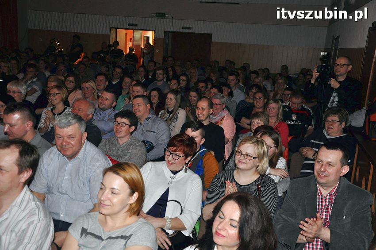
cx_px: 188
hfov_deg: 51.3
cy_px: 125
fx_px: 391
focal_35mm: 38
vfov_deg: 35.4
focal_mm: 25
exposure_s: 1/60
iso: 1000
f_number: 4.5
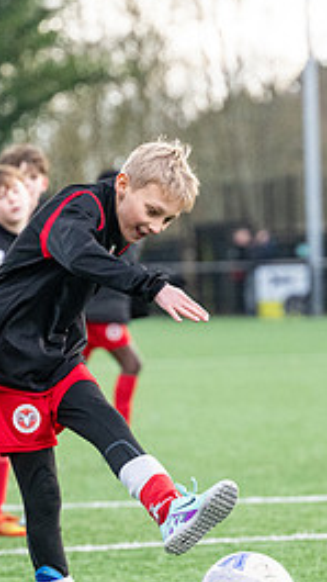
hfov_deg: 3.8
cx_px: 147
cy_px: 392
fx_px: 4950
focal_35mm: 321
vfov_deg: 6.7
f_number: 4
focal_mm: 140
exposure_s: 1/2000
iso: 2000
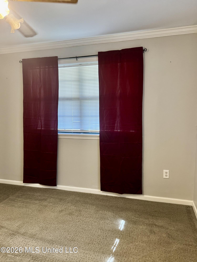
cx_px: 98
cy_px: 131
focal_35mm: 24
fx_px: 182
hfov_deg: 56.8
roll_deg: +2.7
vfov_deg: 71.6
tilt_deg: -5.0
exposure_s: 1/60
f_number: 1.78
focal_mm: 6.76
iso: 250
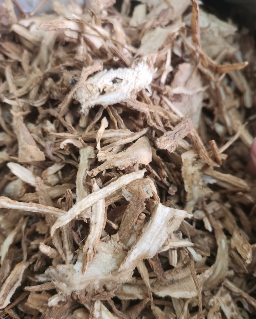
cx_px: 126
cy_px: 170
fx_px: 275
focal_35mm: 29
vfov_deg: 60.4
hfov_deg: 50.0
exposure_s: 1/25.7
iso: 320
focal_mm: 5.58
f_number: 1.8
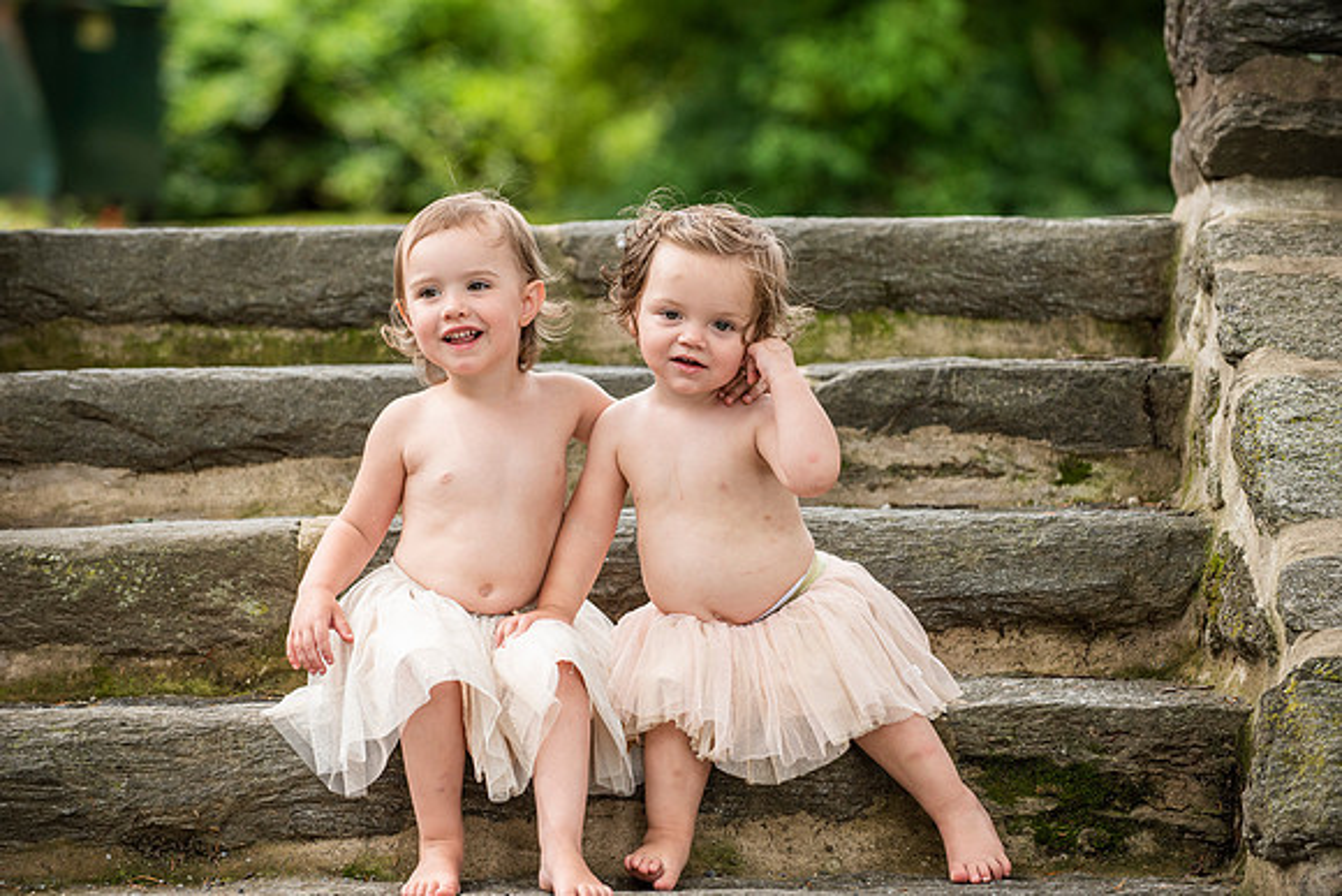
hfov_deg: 13.2
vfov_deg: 8.9
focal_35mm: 155
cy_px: 448
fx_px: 5779
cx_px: 671
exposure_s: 1/800
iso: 640
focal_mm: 155
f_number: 4
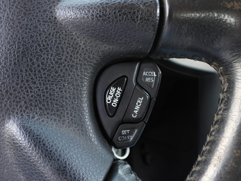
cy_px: 90
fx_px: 327
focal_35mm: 47
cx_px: 120
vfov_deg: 30.9
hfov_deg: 40.4
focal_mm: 8.5
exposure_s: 1/30
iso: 100
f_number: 3.2
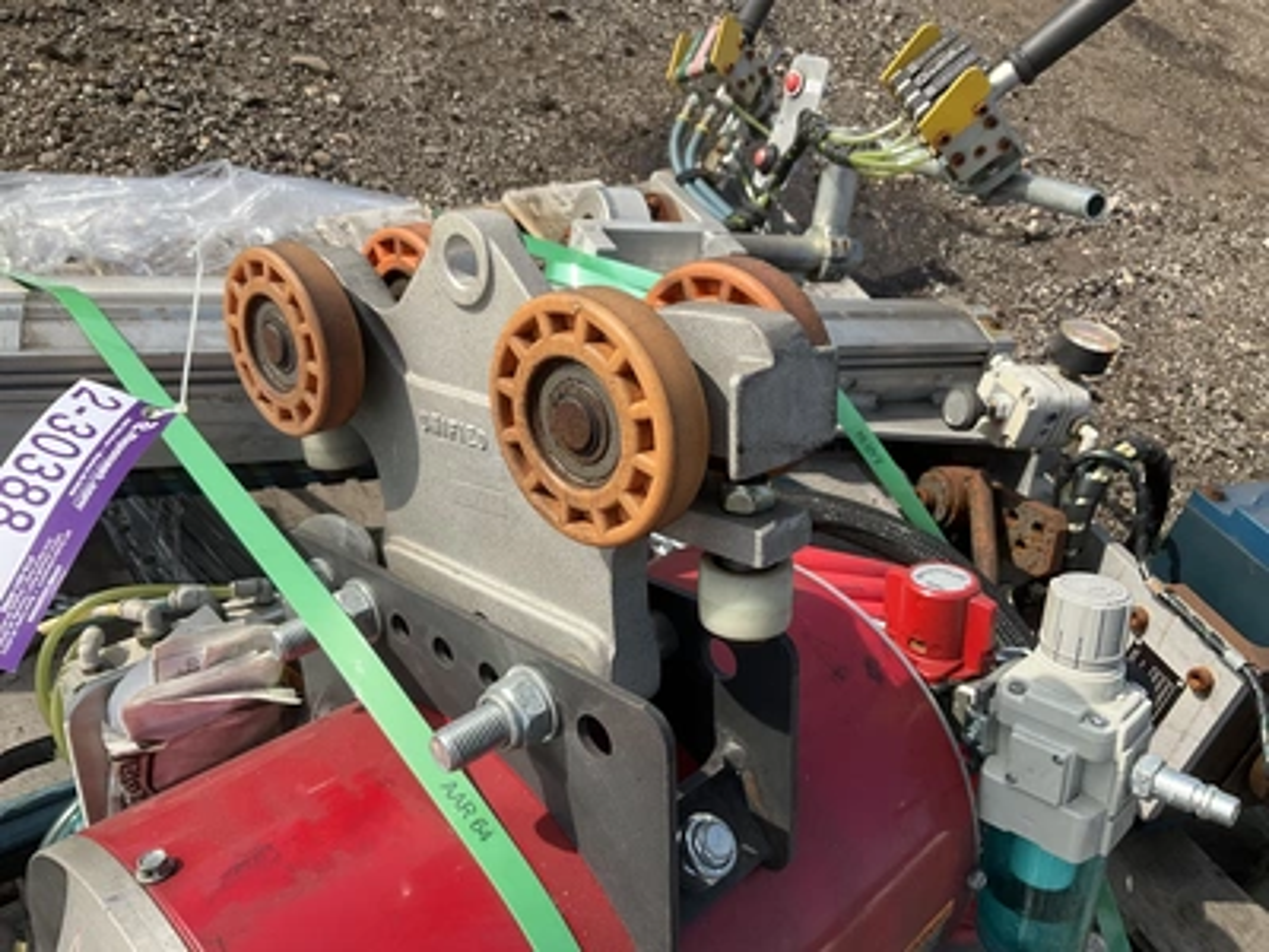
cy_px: 476
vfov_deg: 48.2
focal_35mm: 29
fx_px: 1063
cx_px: 634
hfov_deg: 61.7
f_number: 1.8
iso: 25
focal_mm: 3
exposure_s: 1/1121
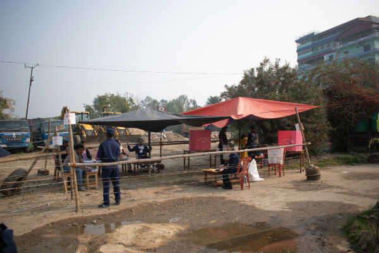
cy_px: 126
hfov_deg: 67.4
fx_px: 284
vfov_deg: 47.9
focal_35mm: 27
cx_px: 190
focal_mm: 18
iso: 200
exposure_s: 1/2000
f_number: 3.5
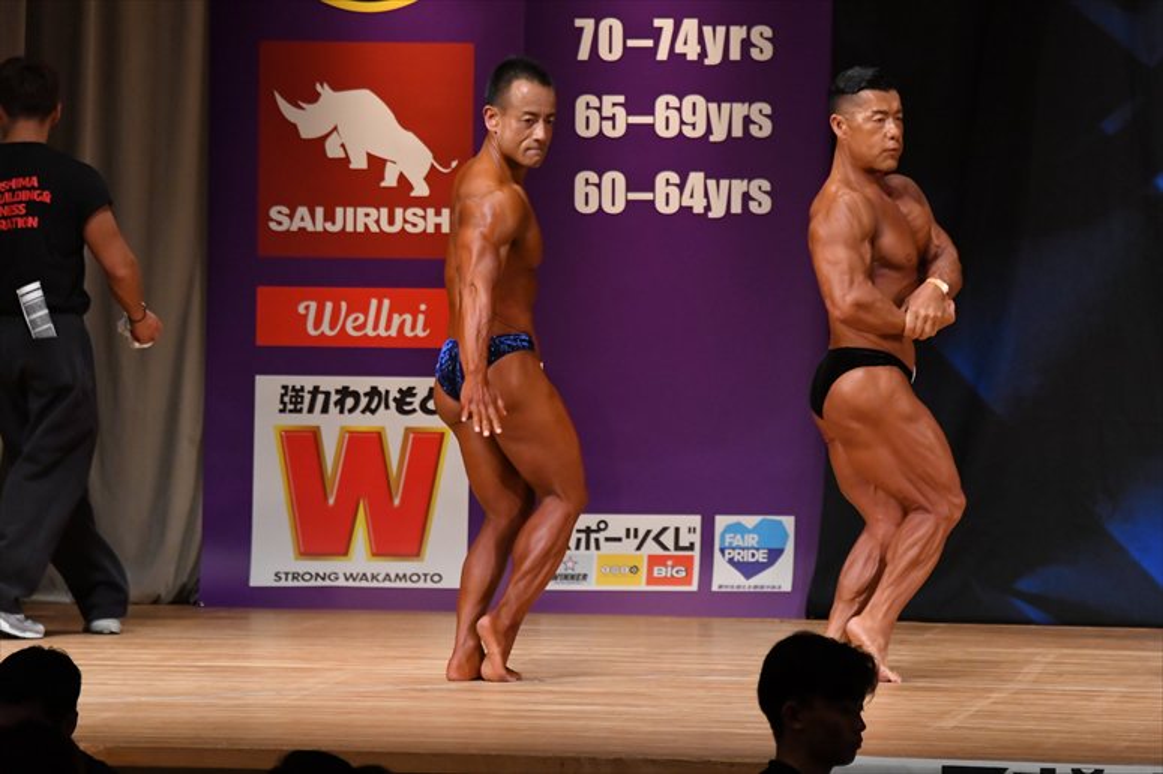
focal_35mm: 270
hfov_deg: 7.6
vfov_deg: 5.1
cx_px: 582
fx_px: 8718
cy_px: 387
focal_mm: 180
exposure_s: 1/400
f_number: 5.6
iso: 4000
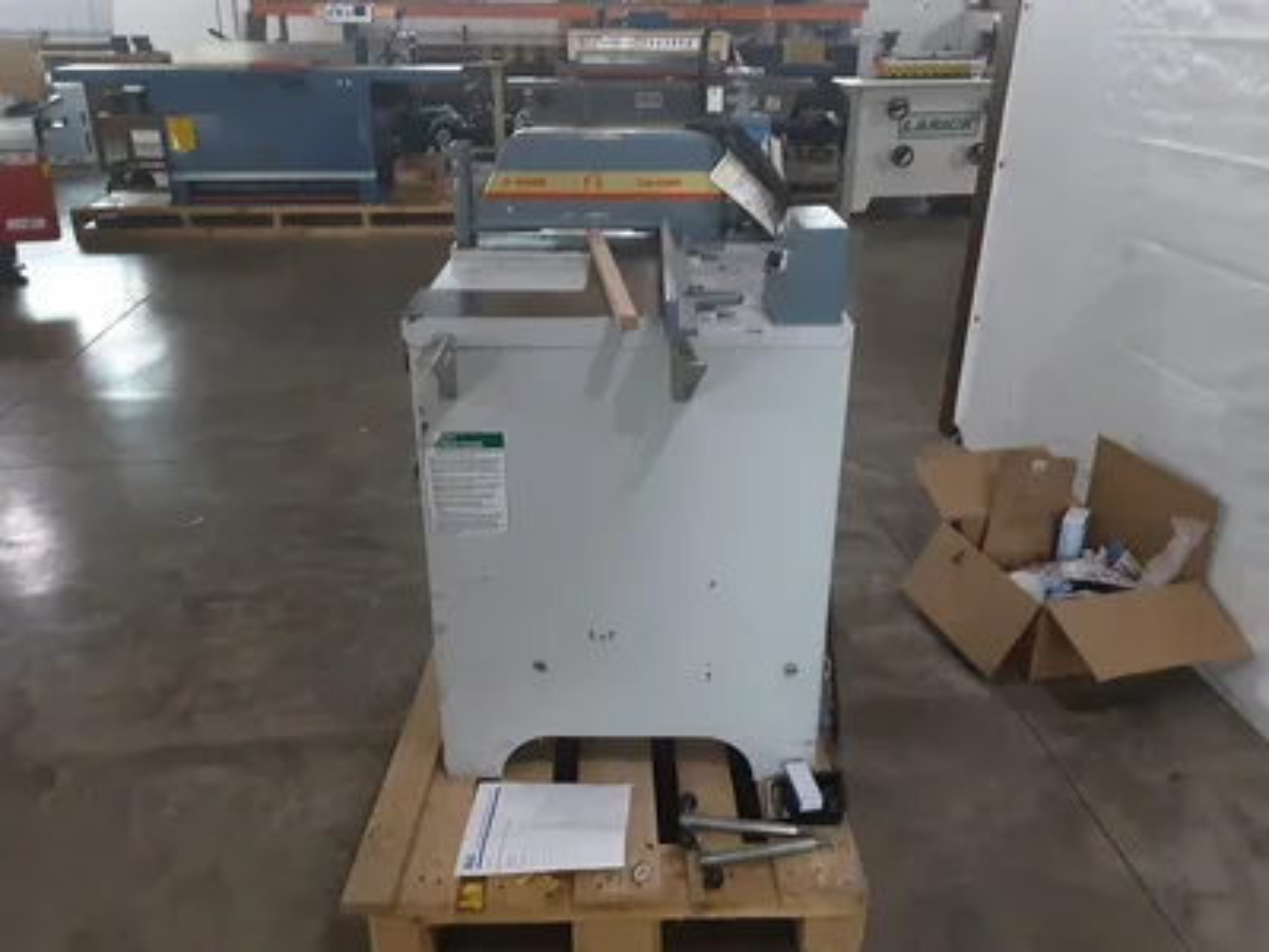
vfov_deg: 49.7
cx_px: 634
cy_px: 476
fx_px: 1026
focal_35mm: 28
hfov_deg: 63.4
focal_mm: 2.9
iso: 200
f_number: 1.9
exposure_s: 1/24
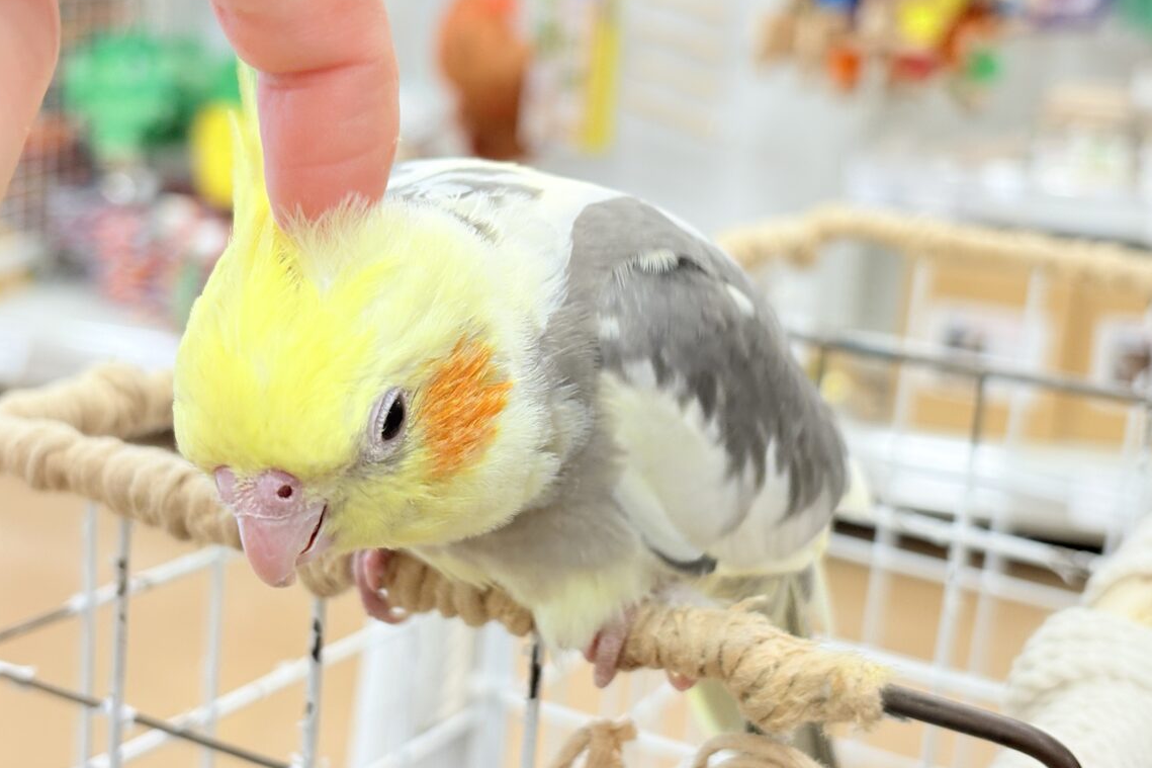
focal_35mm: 57
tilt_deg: -10.6
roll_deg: -4.5
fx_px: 1824
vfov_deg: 23.8
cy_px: 333
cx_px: 602
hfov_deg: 35.1
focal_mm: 5.96
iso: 50
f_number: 1.6
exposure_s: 1/50
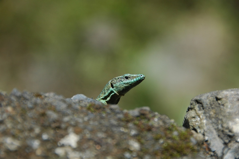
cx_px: 120
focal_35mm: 300
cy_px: 80
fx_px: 1989
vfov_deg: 4.6
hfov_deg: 6.9
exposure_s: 1/640
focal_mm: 200
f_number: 6.3
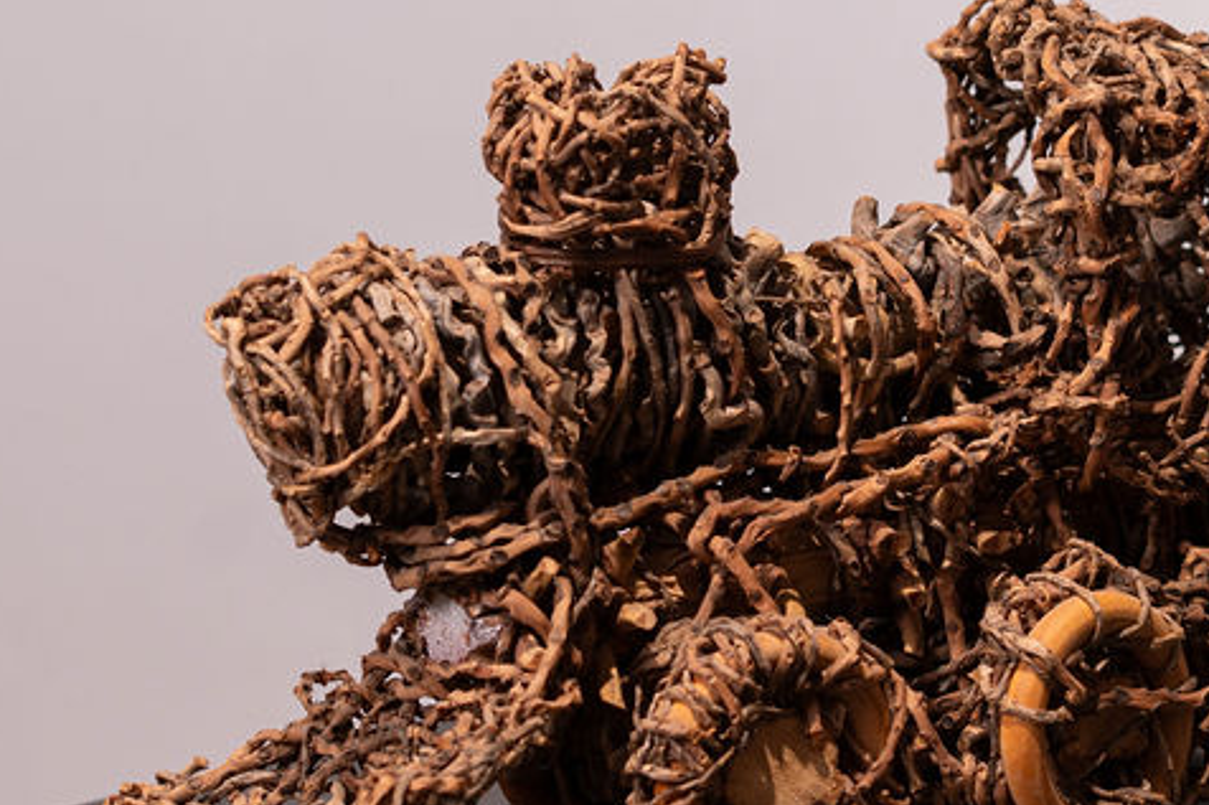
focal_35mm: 128
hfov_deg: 15.9
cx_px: 899
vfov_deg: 10.7
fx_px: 4297
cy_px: 431
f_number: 4
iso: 125
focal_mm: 55
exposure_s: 1/160
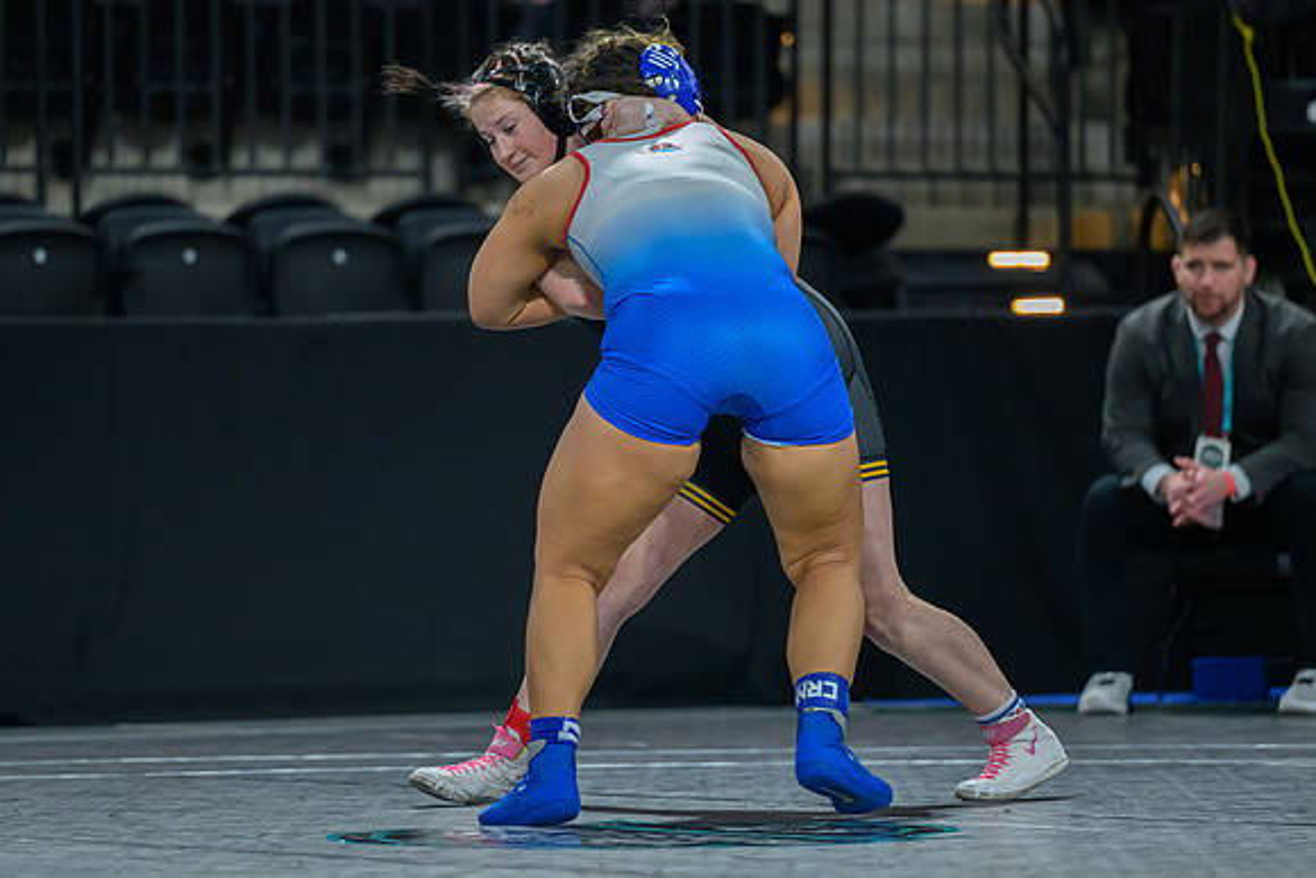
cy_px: 404
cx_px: 582
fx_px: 9097
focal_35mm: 249
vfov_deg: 5.5
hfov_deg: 8.3
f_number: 2.8
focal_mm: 200
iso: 4000
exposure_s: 1/800
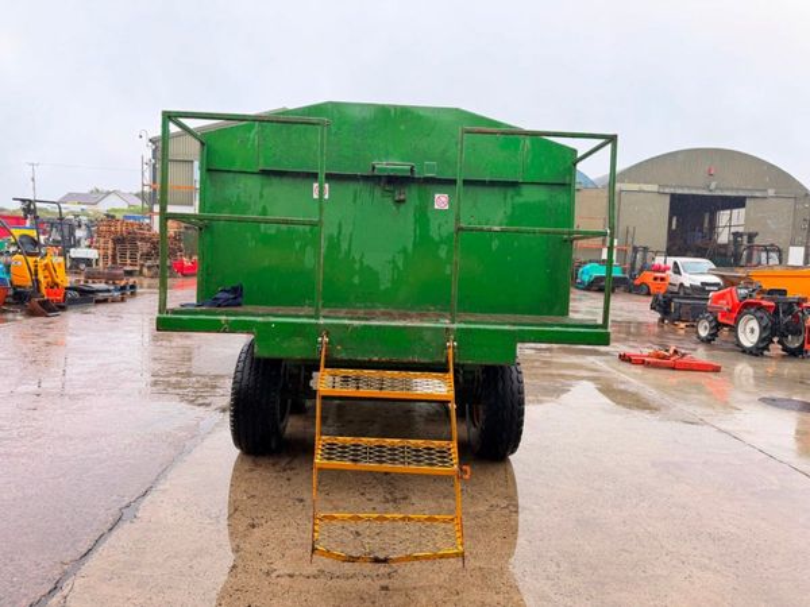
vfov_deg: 56.8
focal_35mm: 24
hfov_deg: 71.6
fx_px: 562
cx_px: 405
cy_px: 304
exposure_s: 1/225
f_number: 1.78
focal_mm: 6.76
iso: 80
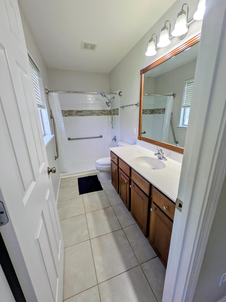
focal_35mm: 14
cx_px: 113
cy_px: 151
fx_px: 122
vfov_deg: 102.0
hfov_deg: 85.7
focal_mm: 1.83
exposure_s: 1/148
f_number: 2.2
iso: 46
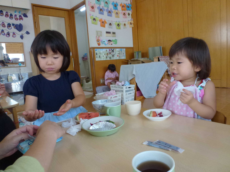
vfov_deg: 56.8
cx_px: 115
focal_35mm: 24
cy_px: 86
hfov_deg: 71.6
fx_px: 159
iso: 320
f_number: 3.3
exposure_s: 1/60
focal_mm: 4.3
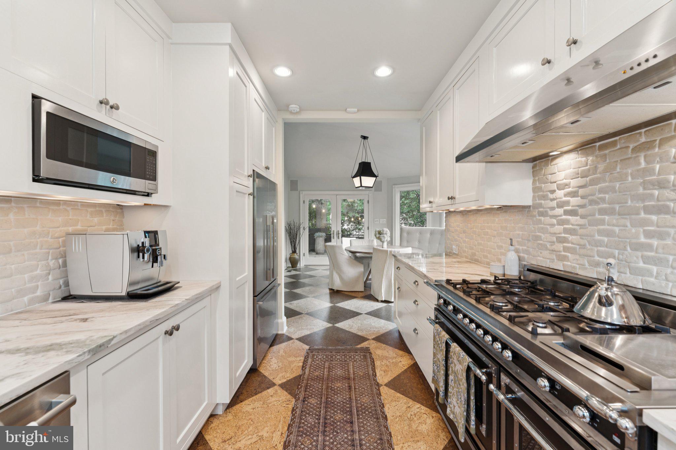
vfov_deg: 78.8
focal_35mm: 15
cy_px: 225
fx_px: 274
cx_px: 338
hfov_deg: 101.9
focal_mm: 14.6
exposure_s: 1/10
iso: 200
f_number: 8
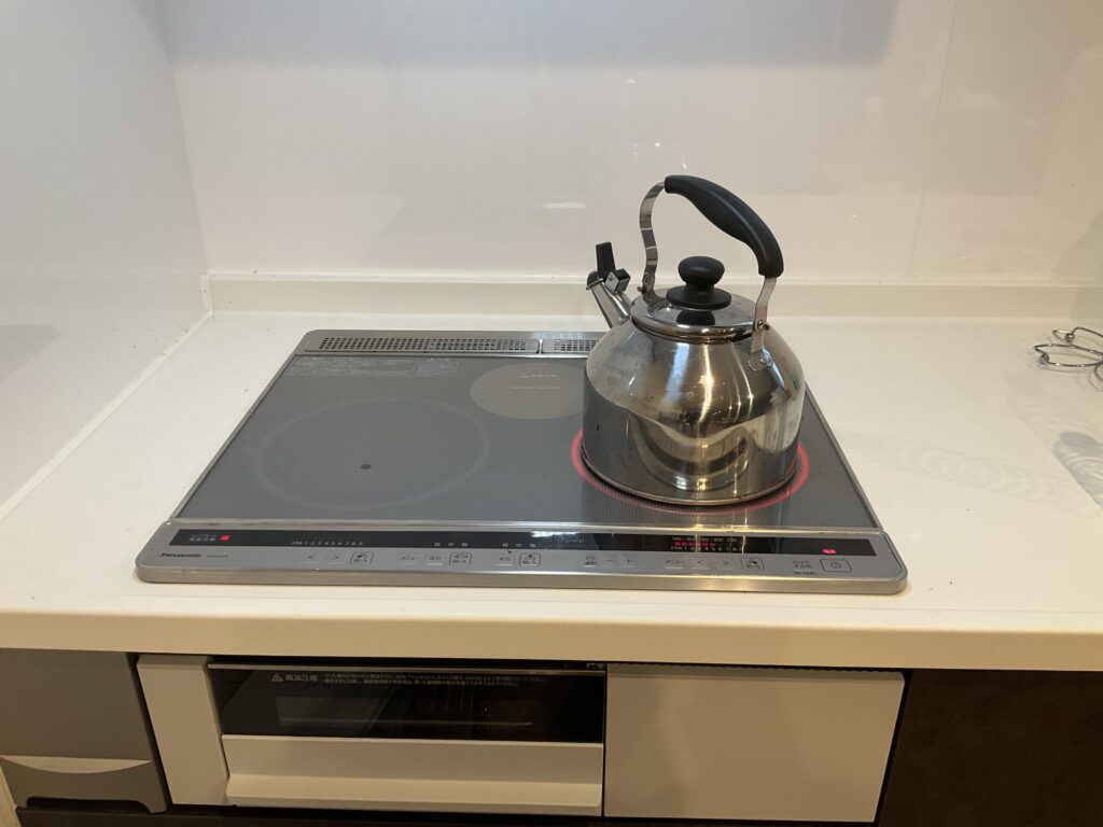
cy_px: 414
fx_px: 924
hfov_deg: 61.7
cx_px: 552
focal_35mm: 29
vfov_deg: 48.2
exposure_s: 1/50
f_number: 1.8
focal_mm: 3
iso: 80
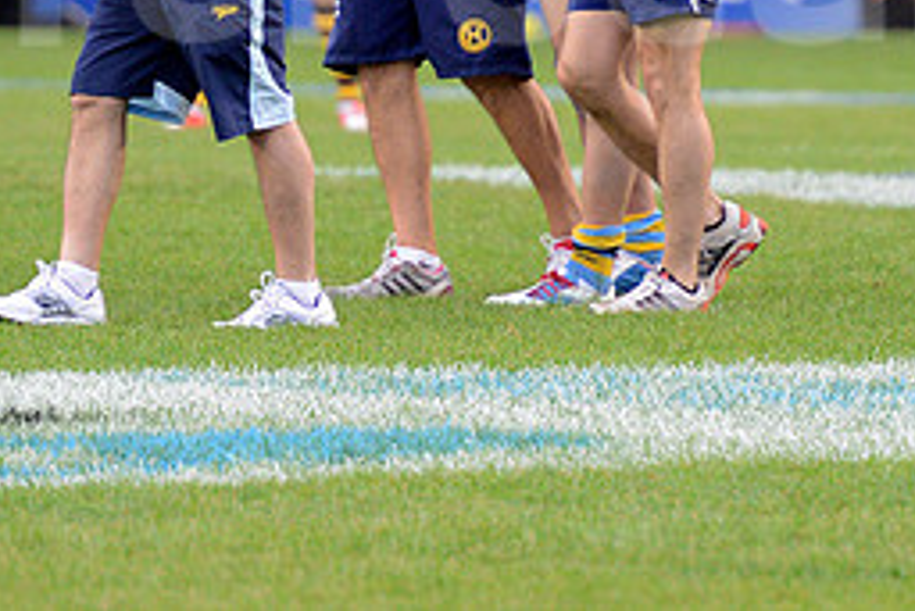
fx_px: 15538
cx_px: 136
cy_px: -77
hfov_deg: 3.4
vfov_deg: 2.3
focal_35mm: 611
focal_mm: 270
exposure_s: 1/500
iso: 2000
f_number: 4
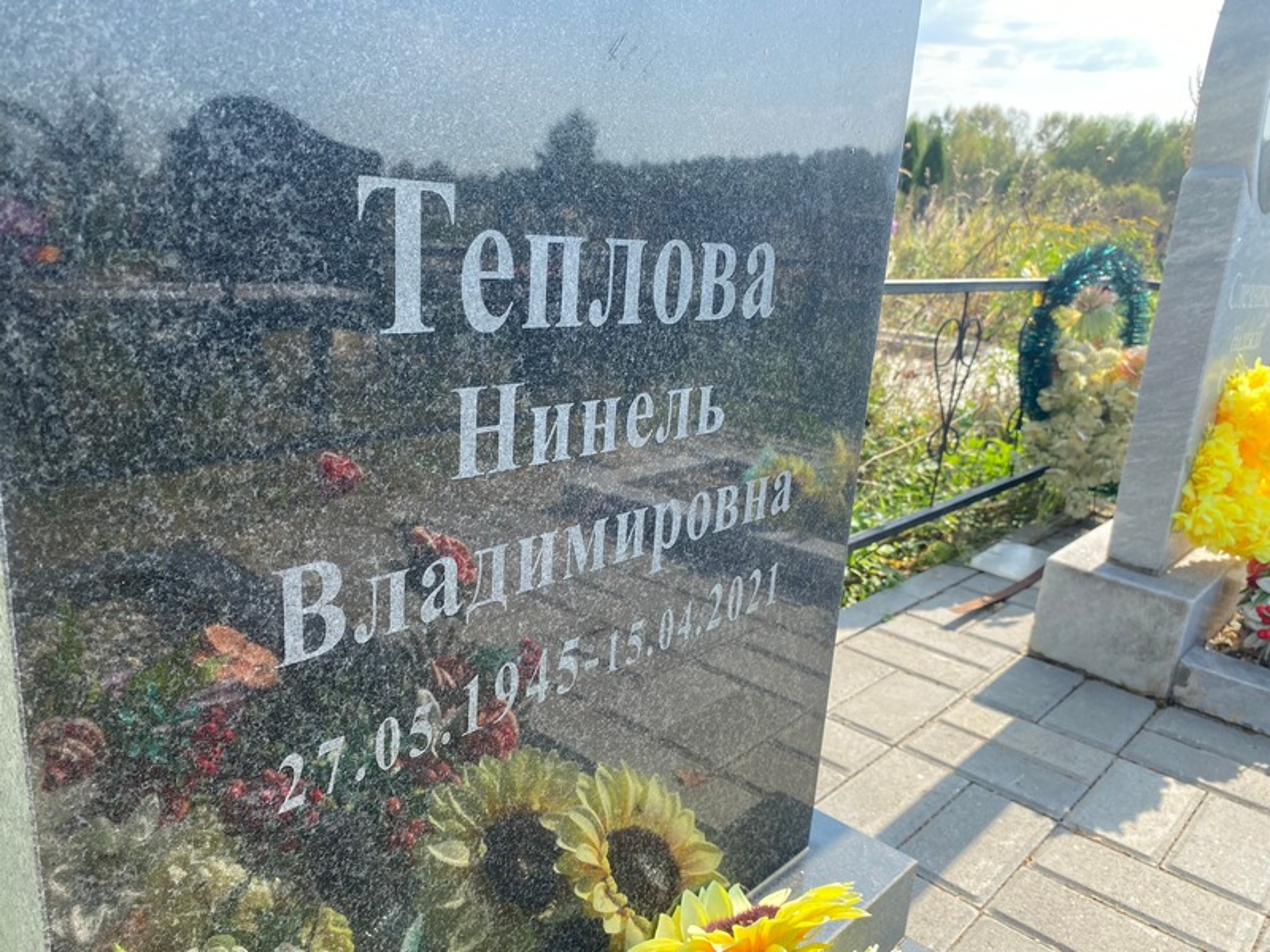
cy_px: 476
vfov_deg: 53.1
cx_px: 635
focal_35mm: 26
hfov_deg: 67.3
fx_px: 954
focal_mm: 4.25
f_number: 1.8
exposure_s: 1/839
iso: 32
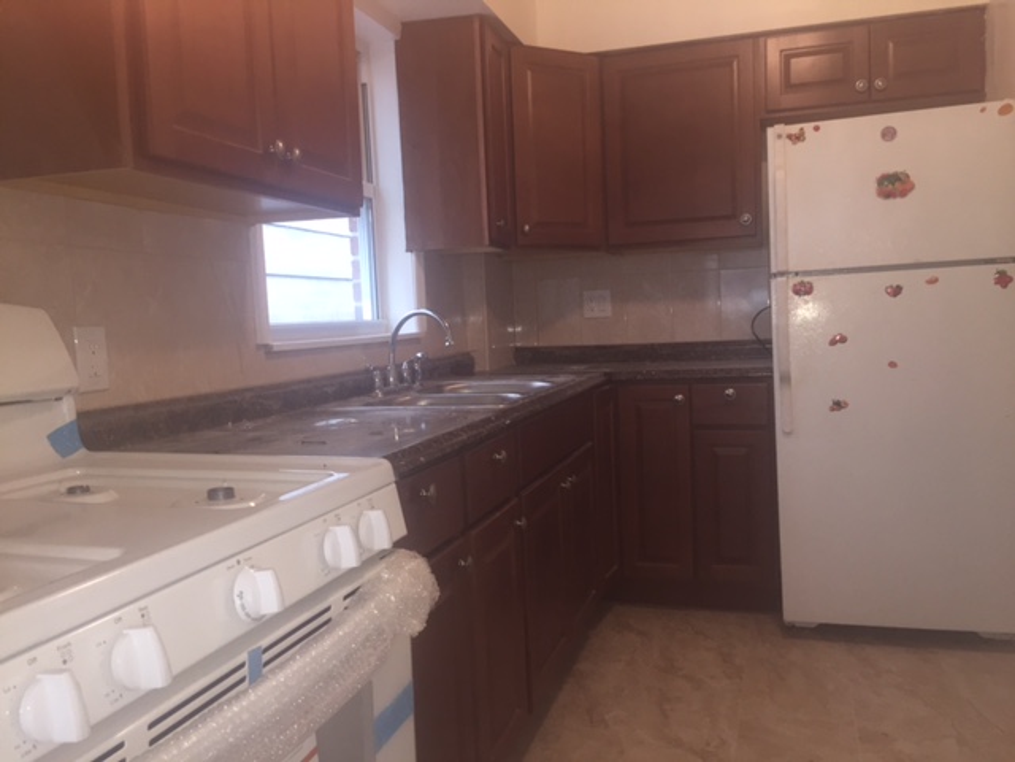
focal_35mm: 29
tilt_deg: -4.9
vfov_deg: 48.2
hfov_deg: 61.7
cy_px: 381
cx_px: 508
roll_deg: +2.2
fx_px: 850
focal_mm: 4.15
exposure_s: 1/30
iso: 100
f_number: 2.2
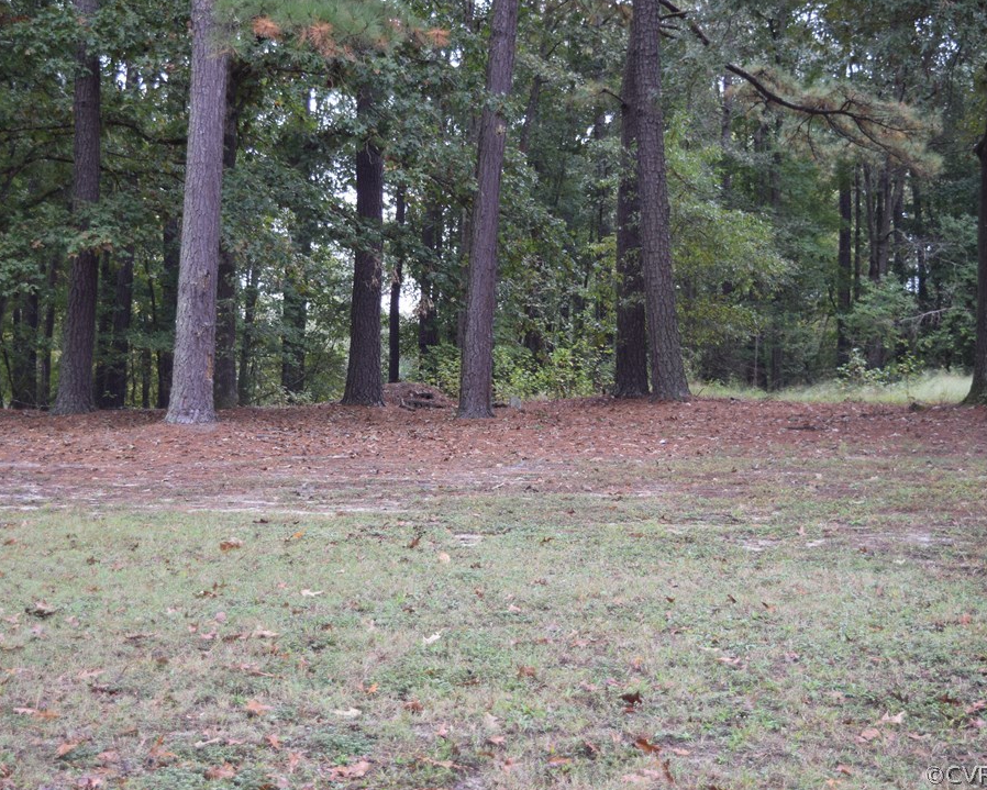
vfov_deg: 25.6
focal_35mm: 60
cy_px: 394
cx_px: 450
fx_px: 1741
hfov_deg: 31.6
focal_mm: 35
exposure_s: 1/100
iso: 400
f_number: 4.8
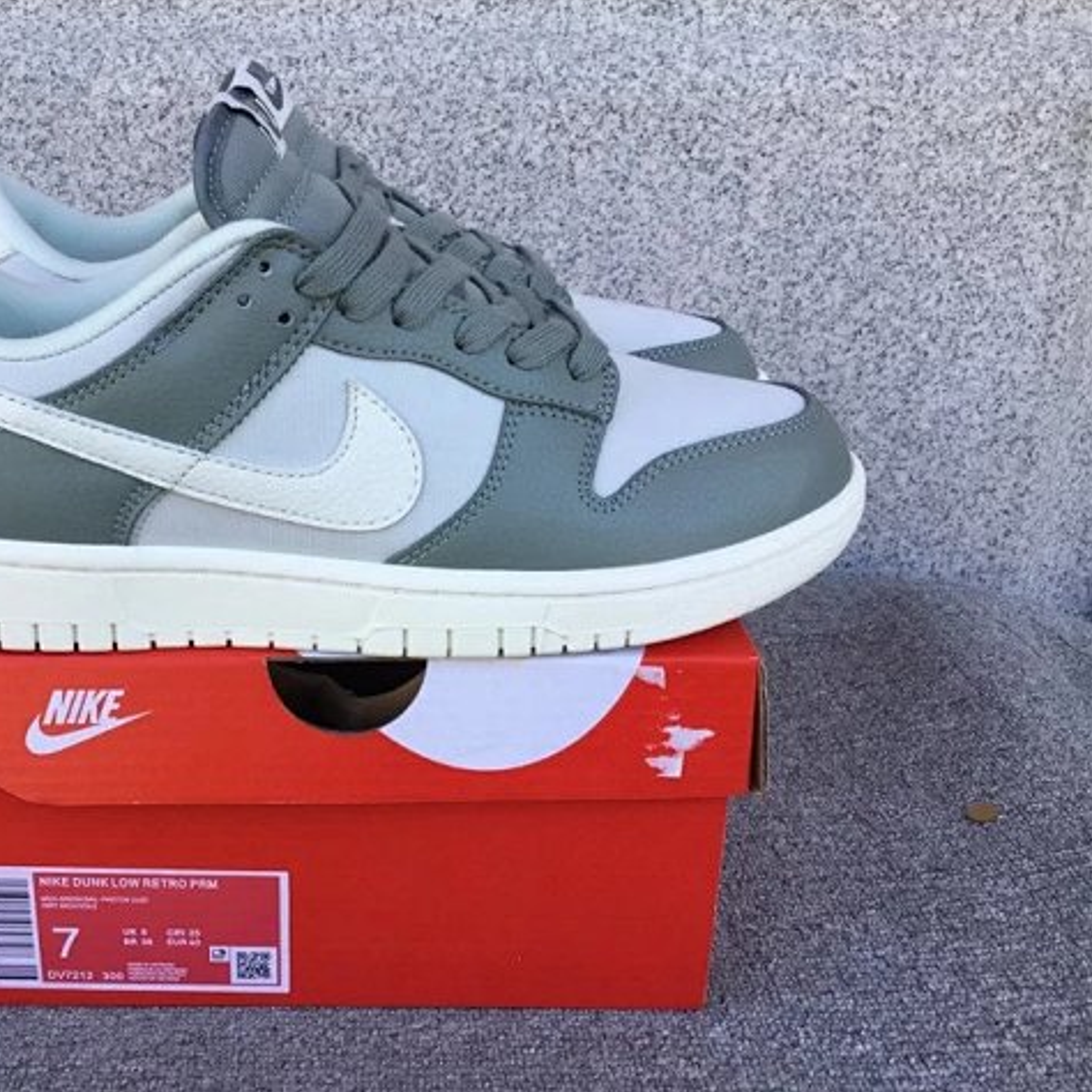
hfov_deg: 44.2
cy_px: 546
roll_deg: +0.8
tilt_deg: -21.5
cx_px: 357
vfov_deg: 44.9
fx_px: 1321
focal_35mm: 37
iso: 25
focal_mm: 3.3
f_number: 2.4
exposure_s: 1/129
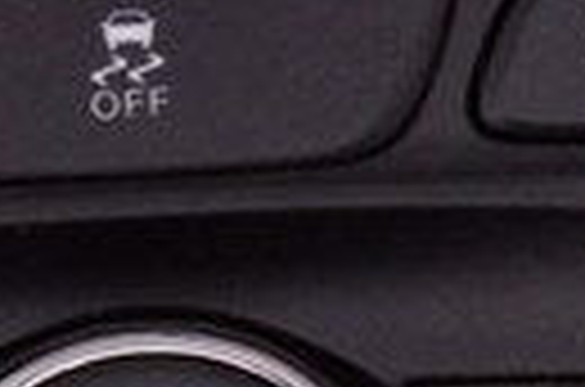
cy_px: 623
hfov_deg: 4.2
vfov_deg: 2.7
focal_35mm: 496
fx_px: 8040
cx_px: 0
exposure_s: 1/125
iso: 1600
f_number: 8
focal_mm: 42
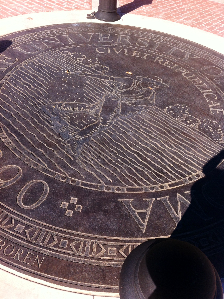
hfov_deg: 40.6
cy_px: 150
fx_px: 303
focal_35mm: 35
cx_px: 112
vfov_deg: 52.7
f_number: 2.8
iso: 80
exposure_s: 1/686
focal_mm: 3.85
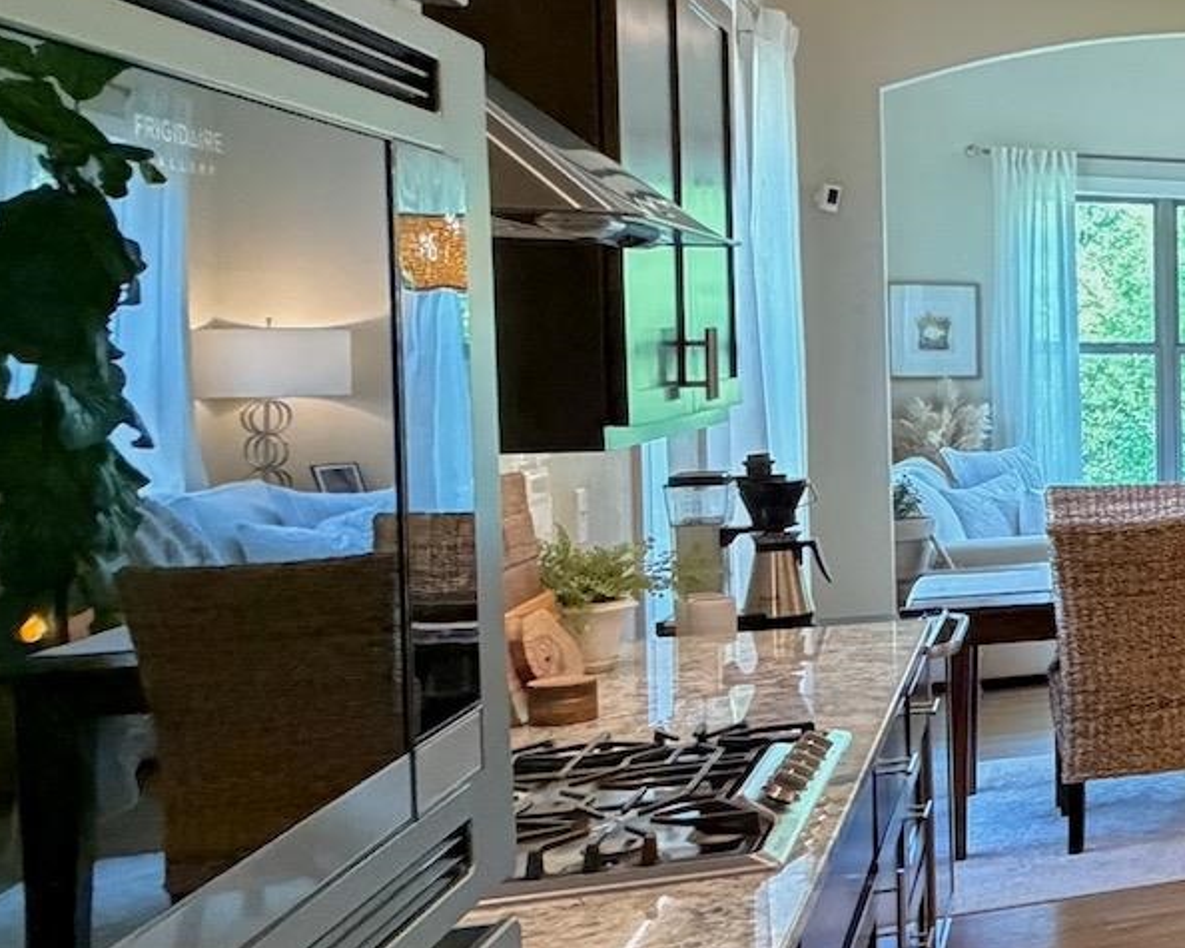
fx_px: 1613
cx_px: 1973
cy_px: 393
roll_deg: +0.0
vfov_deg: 32.7
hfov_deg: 24.7
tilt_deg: -2.1
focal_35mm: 46
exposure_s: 1/60
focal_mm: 2.22
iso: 640
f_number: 2.2
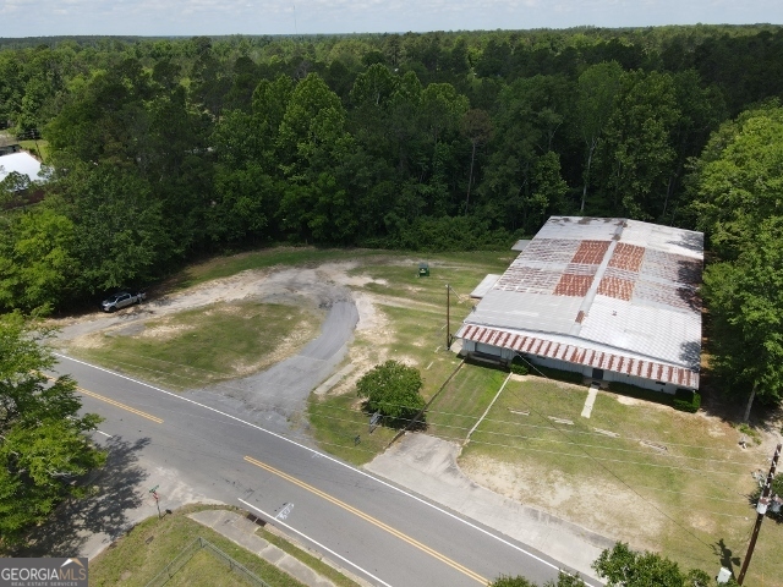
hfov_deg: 71.6
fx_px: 543
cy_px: 294
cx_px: 392
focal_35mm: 24
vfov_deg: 56.8
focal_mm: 4.5
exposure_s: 1/640
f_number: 2.8
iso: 110
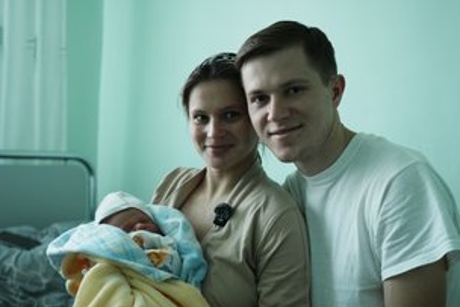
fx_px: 588
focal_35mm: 46
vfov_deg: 29.2
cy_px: 175
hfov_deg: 42.7
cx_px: 239
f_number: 2.8
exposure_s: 1/100
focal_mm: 35
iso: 1250
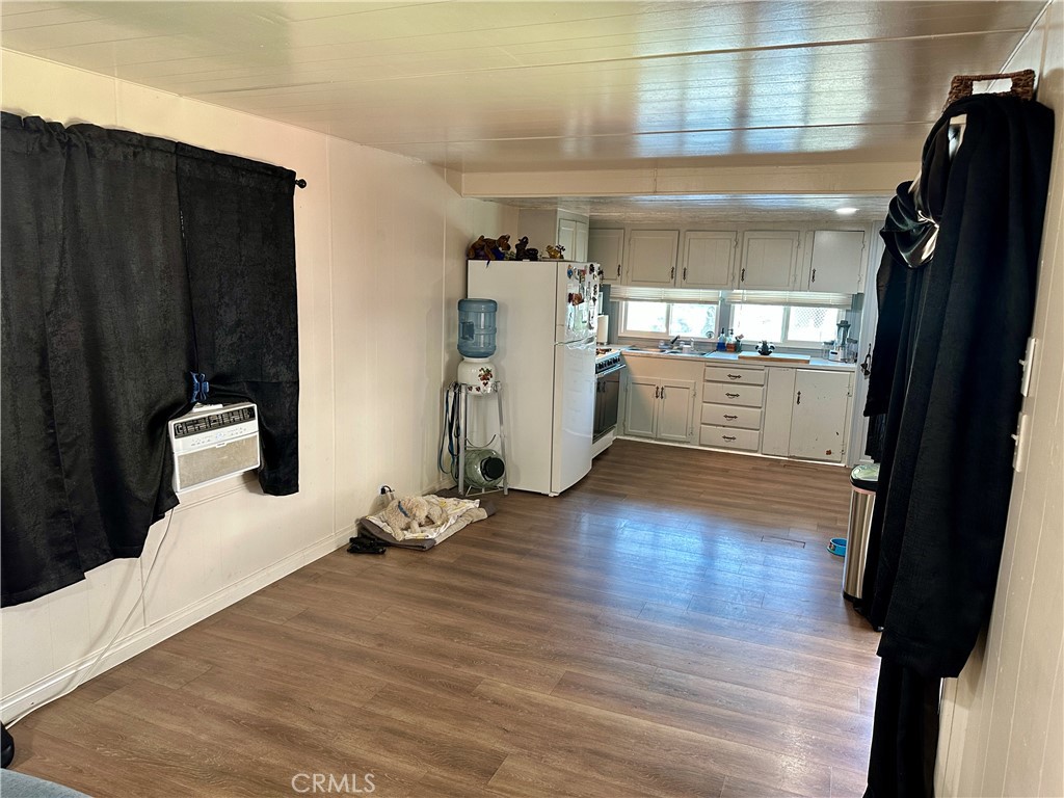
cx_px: 532
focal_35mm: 24
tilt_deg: -8.6
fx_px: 738
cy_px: 399
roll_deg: -1.9
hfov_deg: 71.6
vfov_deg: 56.8
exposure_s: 1/60
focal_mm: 6.86
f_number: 1.78
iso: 200
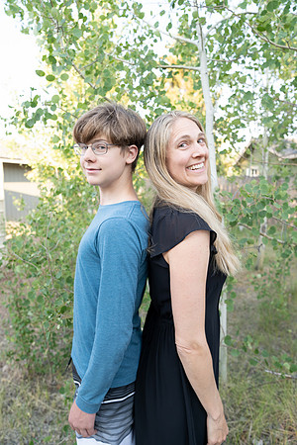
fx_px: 297
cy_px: 222
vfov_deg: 73.7
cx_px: 148
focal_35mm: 24
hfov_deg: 53.1
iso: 320
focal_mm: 24
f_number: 3.5
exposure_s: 1/160
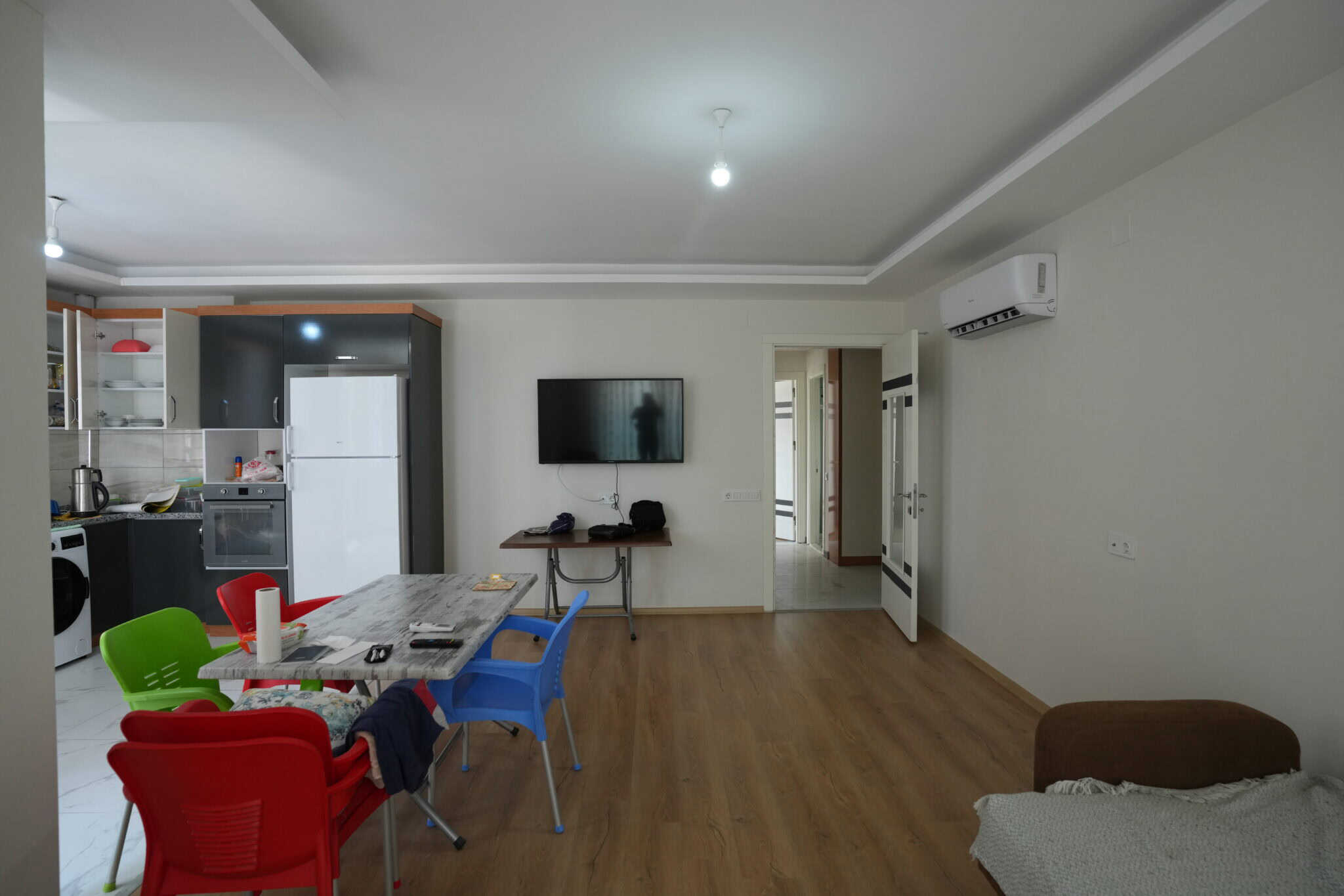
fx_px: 635
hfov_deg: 93.3
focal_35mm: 17
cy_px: 448
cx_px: 672
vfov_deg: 70.4
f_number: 4
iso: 1000
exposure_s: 1/160
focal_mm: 17
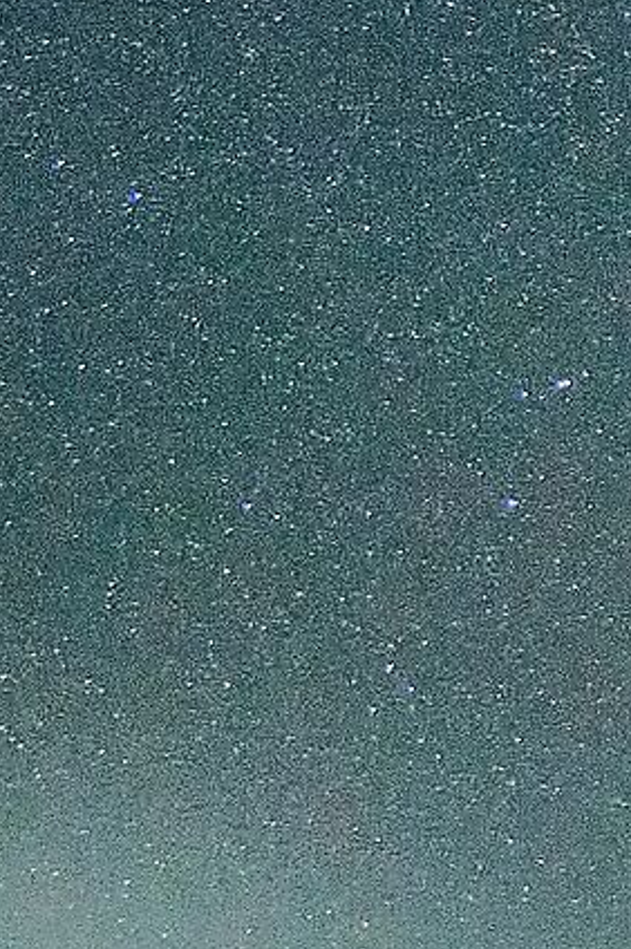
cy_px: 257
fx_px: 4029
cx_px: 1705
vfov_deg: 13.4
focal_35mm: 153
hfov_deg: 8.0
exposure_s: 10
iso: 6400
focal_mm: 18
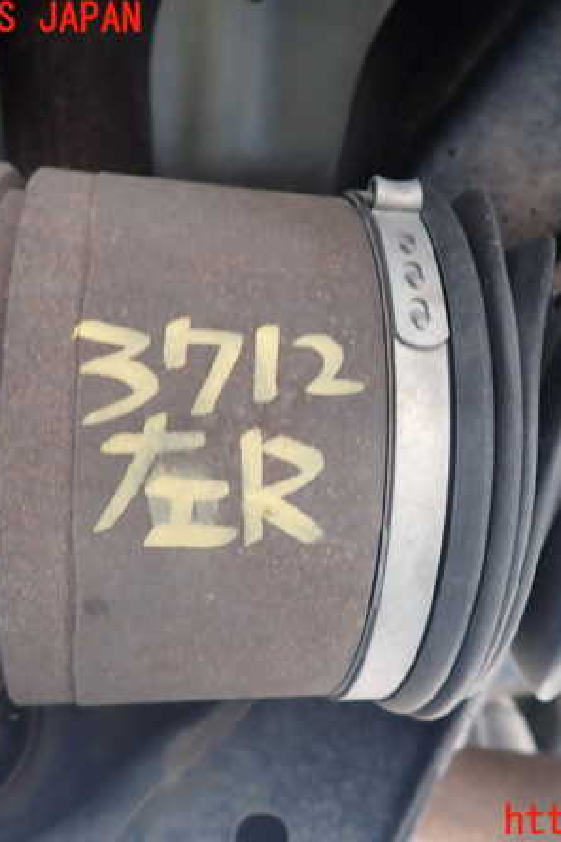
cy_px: 421
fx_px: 819
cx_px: 365
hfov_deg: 37.5
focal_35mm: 35
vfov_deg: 54.5
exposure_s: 1/30
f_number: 2
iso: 200
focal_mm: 4.5
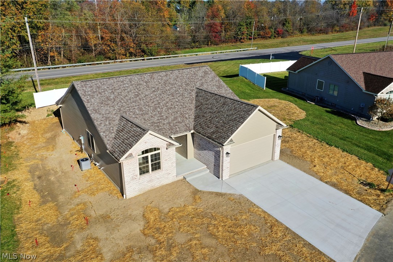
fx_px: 306
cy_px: 131
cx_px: 196
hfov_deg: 65.5
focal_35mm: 28
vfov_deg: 46.4
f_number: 6.3
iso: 100
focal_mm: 10.26
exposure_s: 1/500
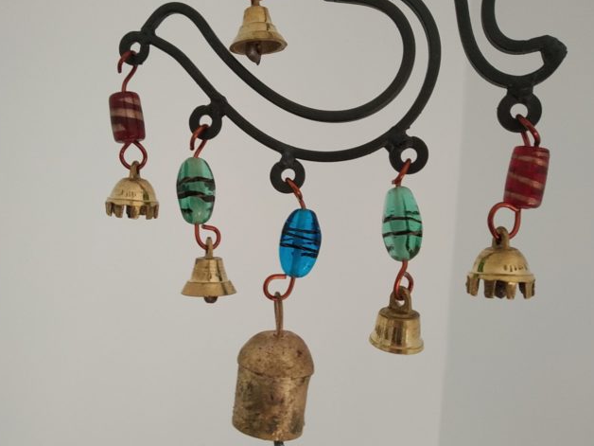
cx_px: 271
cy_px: 240
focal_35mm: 29
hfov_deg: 61.6
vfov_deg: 48.2
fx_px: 498
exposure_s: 1/33
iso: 125
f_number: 2.2
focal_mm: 3.82
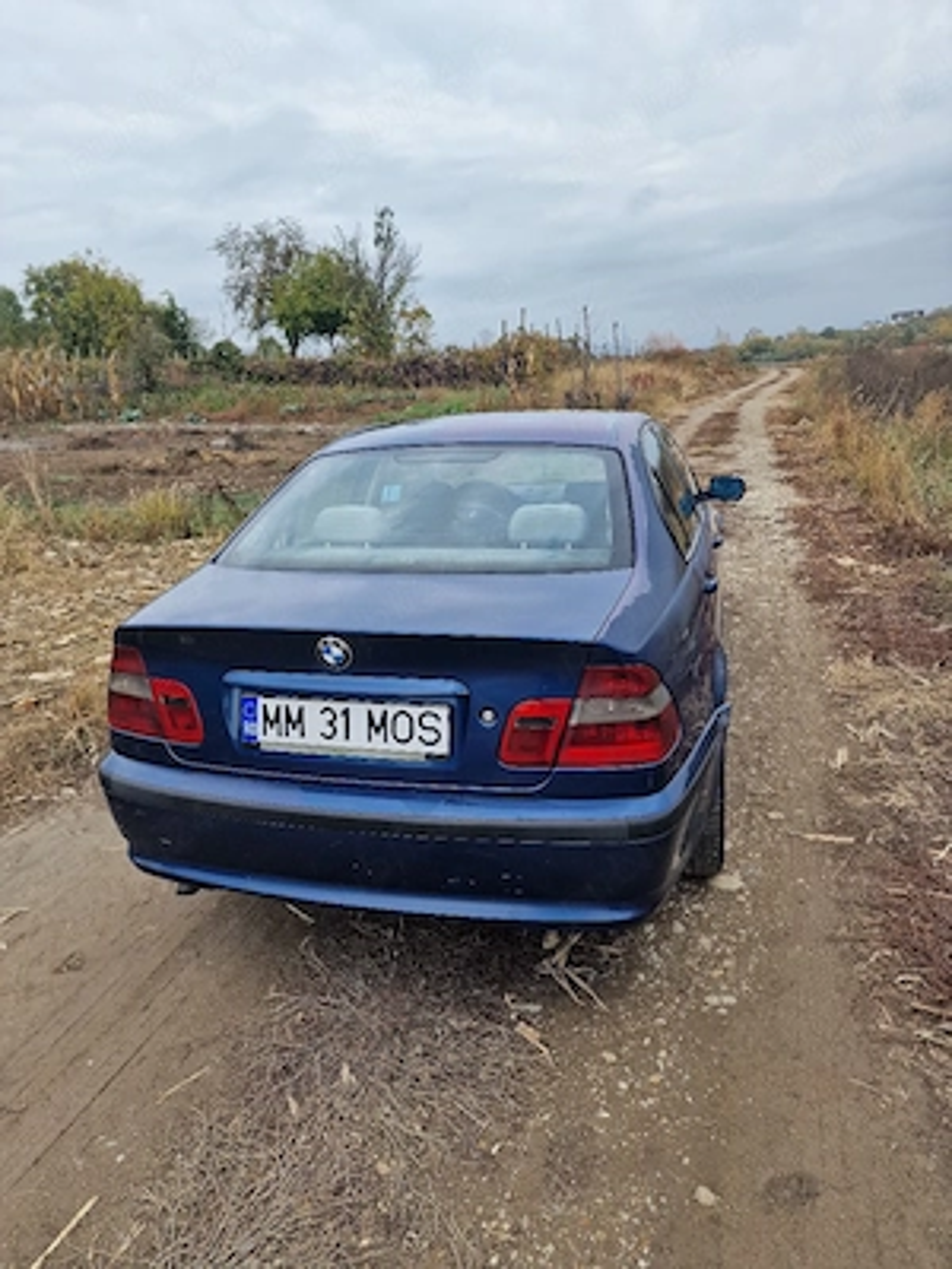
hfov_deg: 58.9
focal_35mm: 23
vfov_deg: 73.9
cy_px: 634
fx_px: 843
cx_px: 476
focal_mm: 6.4
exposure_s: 1/417
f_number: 1.8
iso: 50
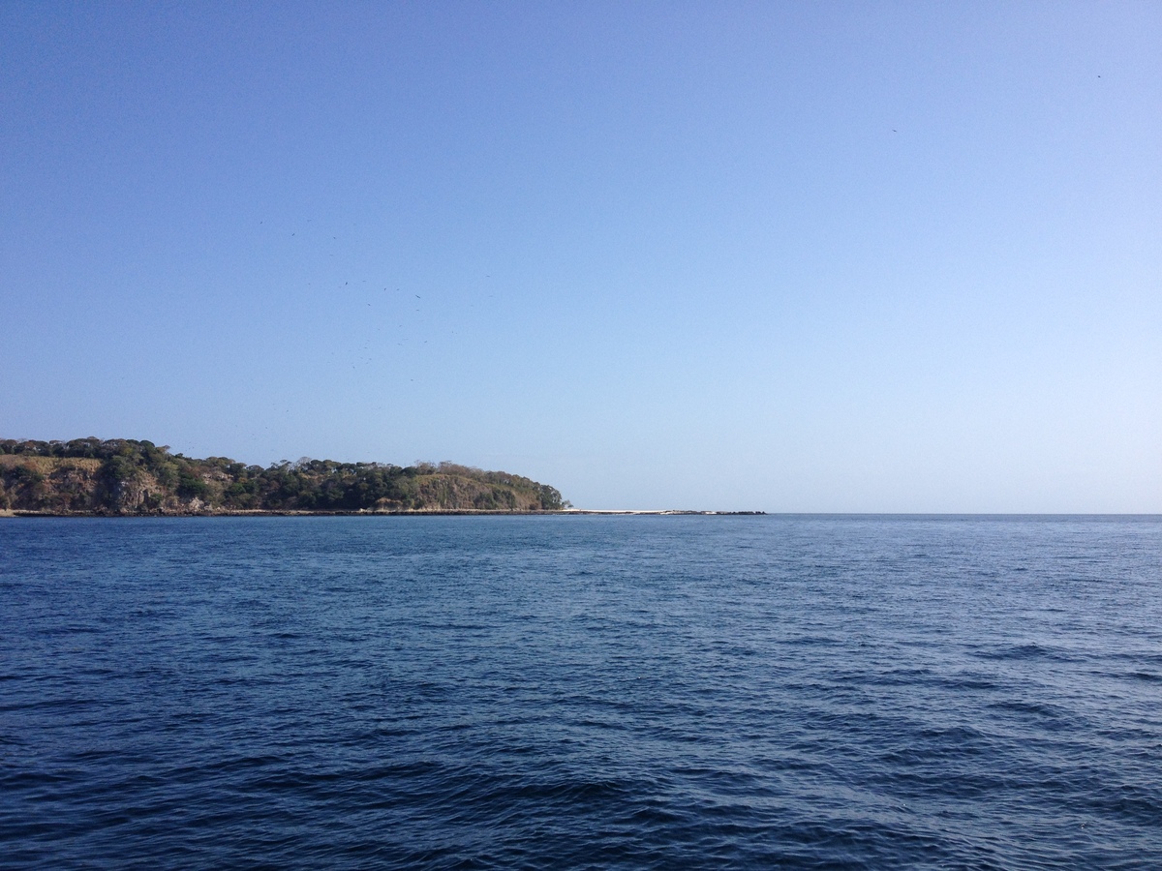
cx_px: 581
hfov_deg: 52.6
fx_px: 1175
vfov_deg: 40.7
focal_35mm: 35
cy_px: 436
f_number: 2.4
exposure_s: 1/2404
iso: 50
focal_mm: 4.28
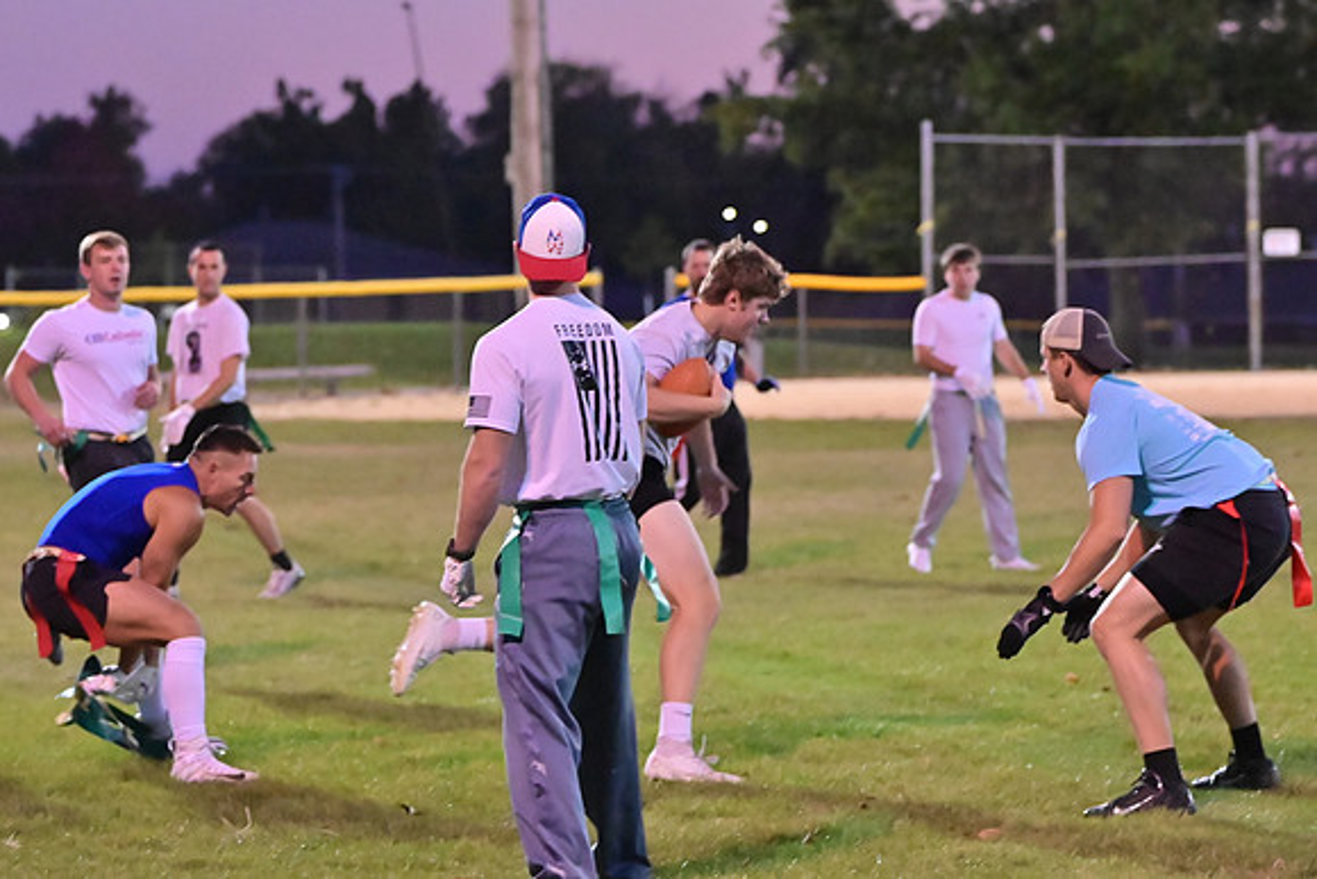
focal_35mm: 165
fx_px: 6037
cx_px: 658
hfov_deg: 12.4
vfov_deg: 8.3
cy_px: 440
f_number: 4
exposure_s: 1/400
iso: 6400
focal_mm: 110
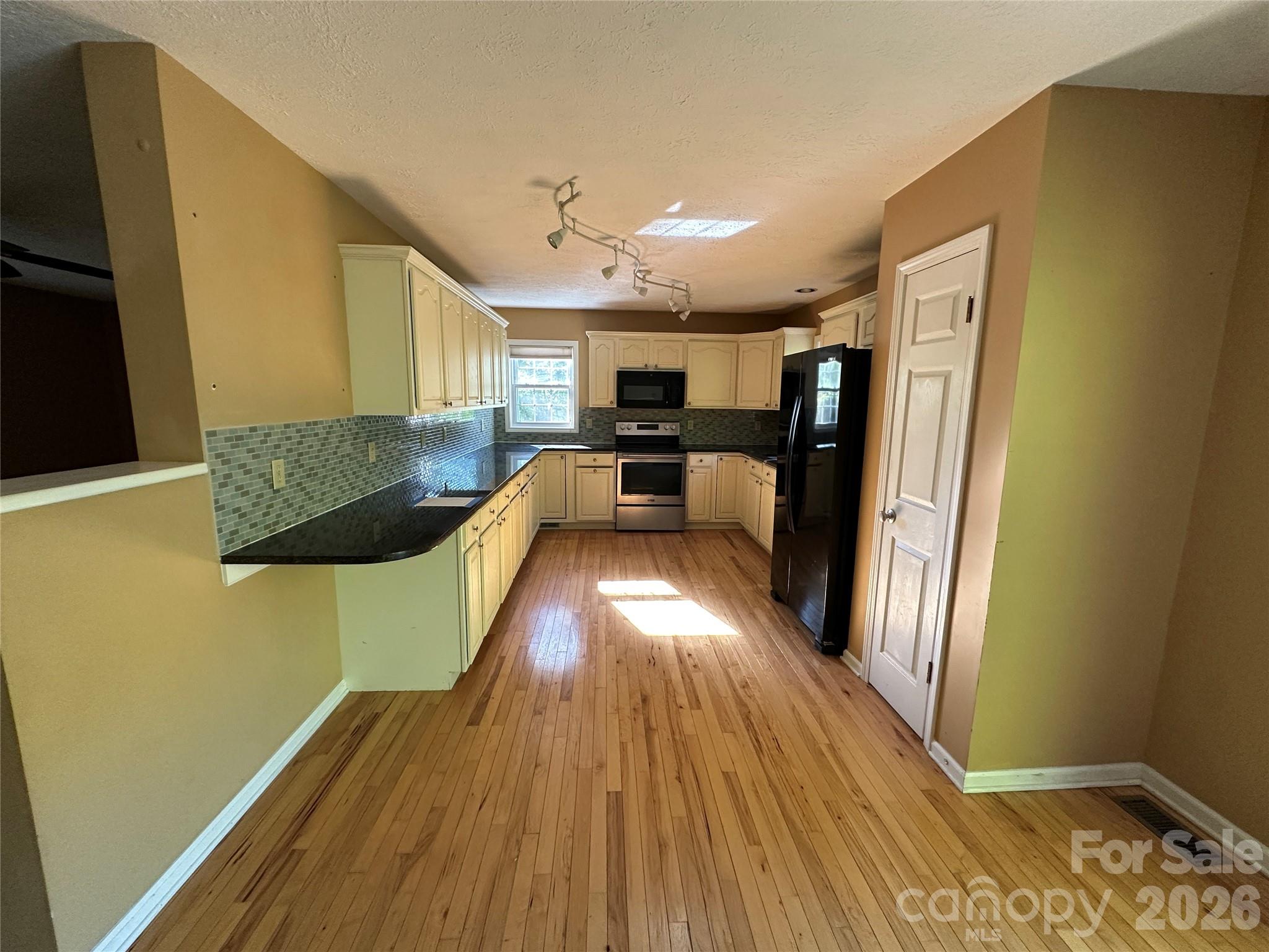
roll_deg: -0.1
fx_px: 513
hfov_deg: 102.1
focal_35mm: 14
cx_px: 634
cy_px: 476
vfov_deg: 85.7
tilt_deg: -8.5
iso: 250
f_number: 2.2
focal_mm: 2.22
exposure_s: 1/99
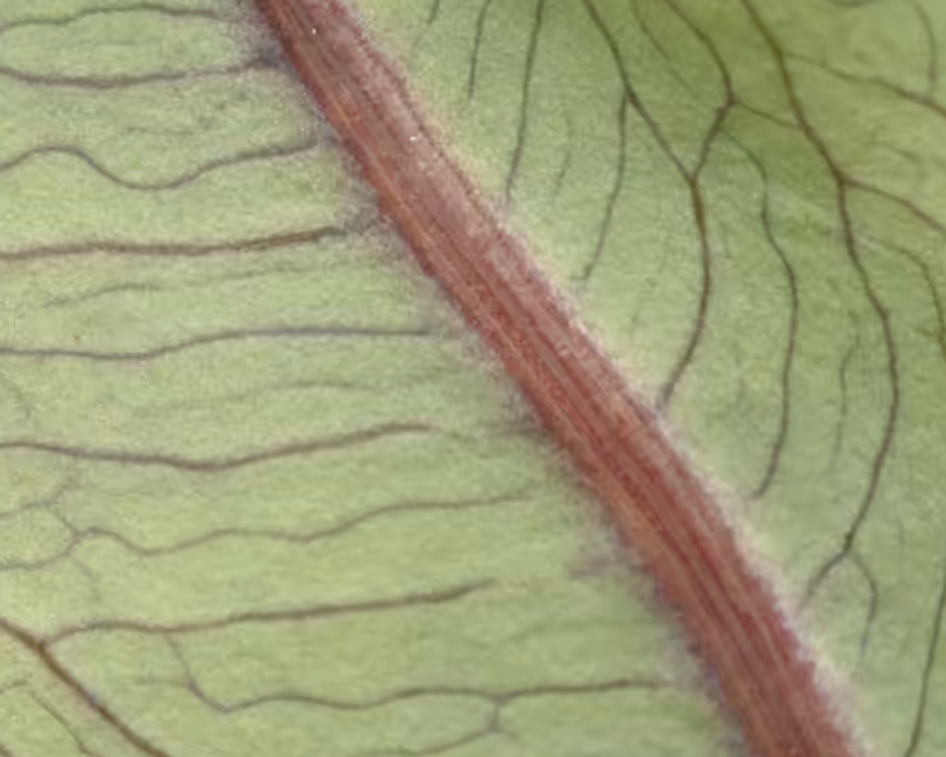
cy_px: 388
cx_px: 268
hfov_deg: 12.1
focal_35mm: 159
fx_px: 4453
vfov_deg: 9.7
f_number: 22
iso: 6400
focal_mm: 78
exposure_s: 1/500
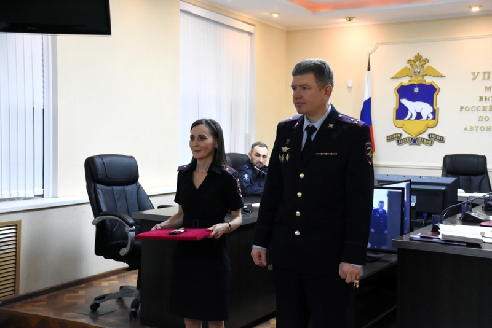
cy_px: 164
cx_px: 246
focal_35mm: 48
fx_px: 656
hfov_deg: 41.1
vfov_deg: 28.1
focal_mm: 32
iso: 2500
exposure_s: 1/200
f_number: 4.2
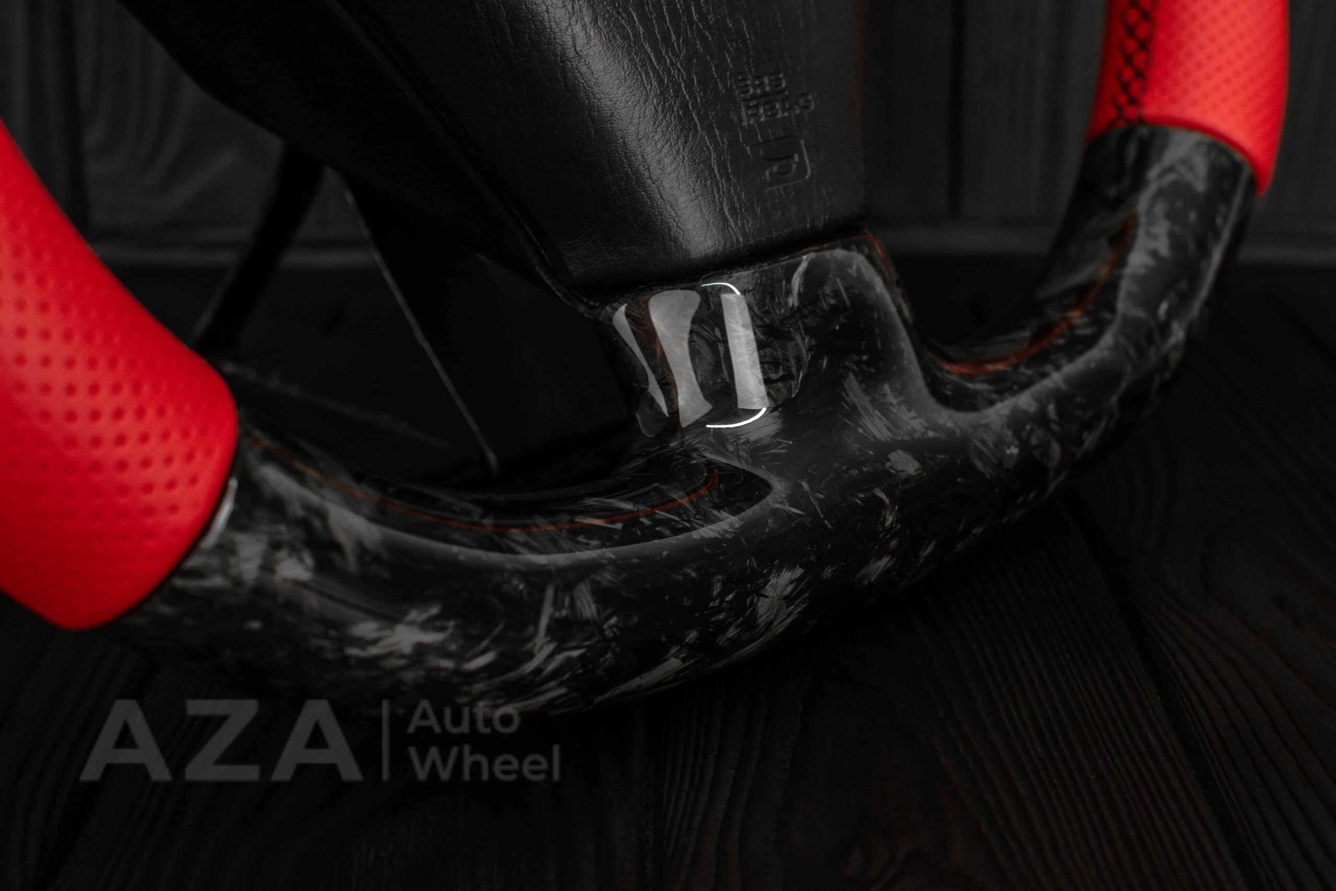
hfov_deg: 37.8
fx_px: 1948
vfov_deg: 25.8
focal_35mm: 52
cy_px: 446
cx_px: 668
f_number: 6.3
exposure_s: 1/125
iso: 500
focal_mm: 35
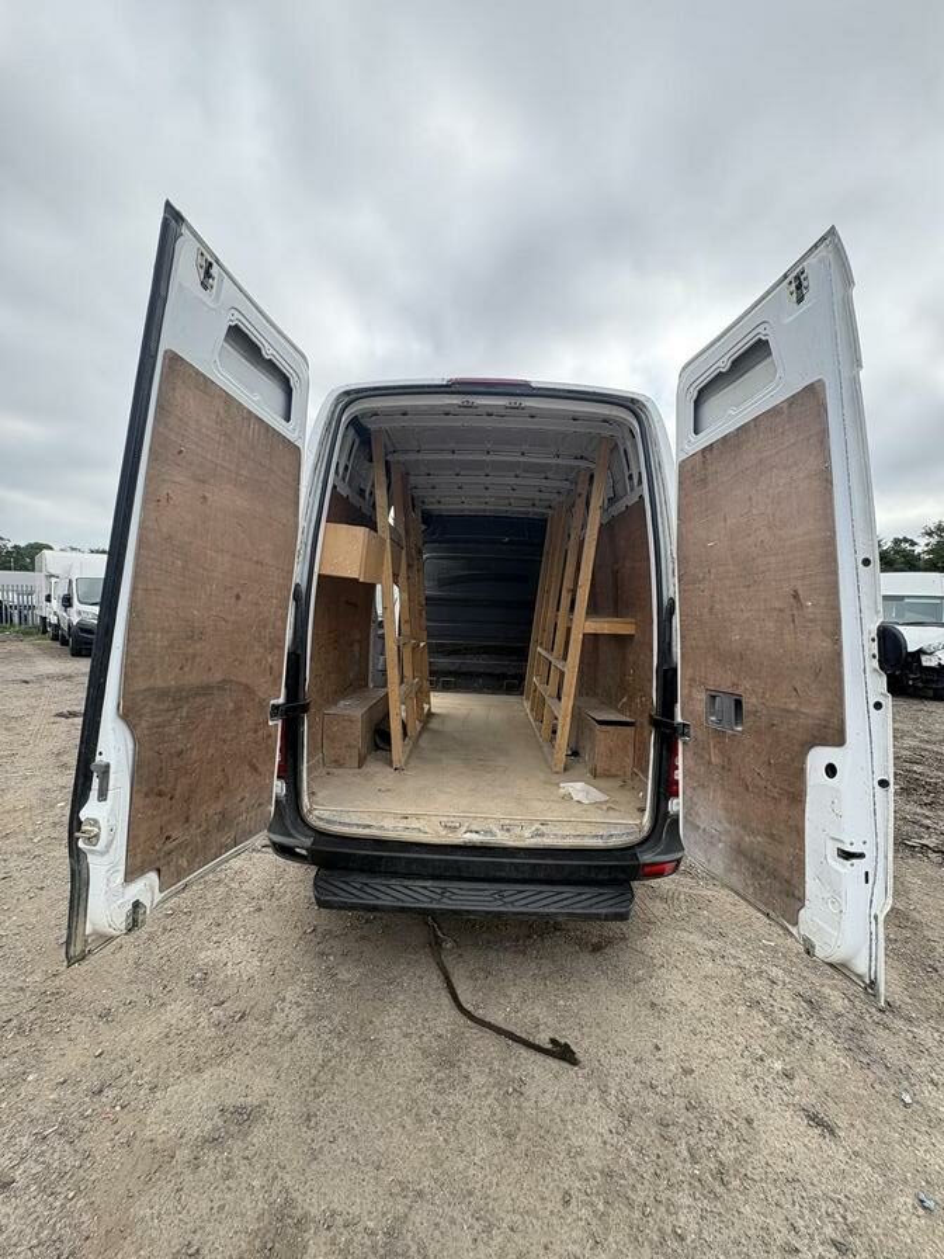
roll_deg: +0.2
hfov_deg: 85.7
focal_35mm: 14
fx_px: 509
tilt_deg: -2.2
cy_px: 630
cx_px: 472
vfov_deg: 102.1
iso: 64
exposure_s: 1/412
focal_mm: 2.22
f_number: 2.2
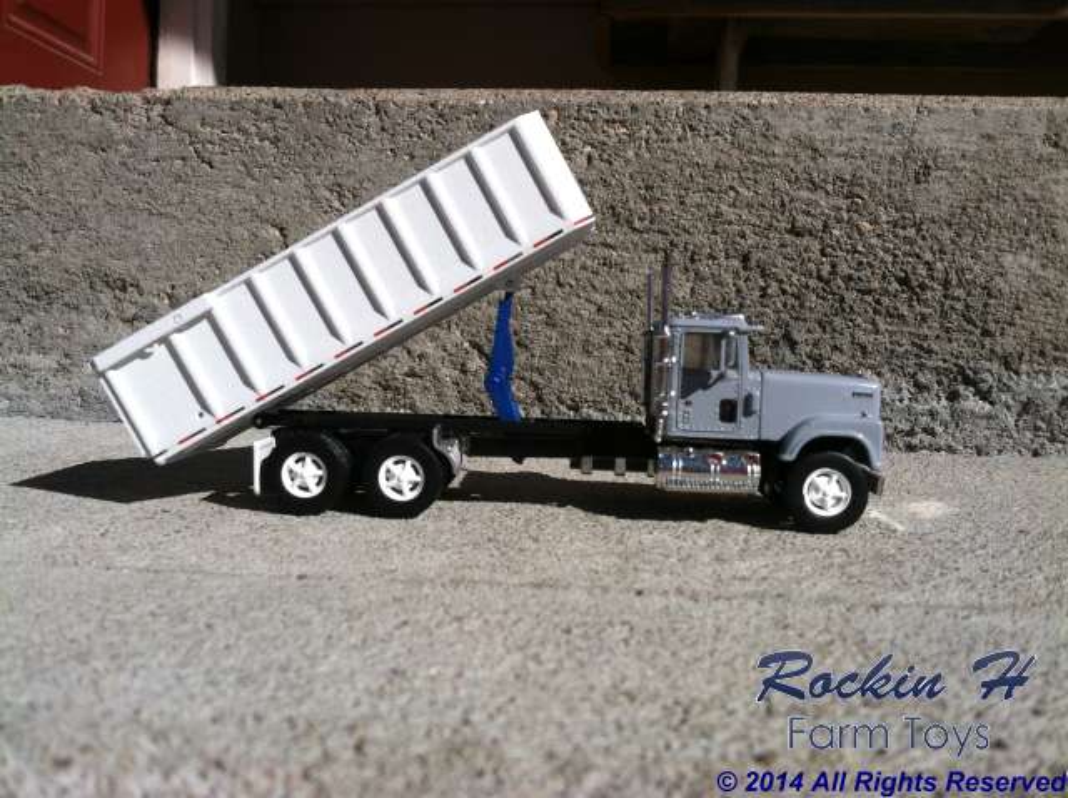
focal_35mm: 35
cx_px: 534
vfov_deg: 40.6
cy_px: 399
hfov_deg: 52.7
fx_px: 1078
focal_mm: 3.85
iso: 80
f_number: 2.8
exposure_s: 1/2727
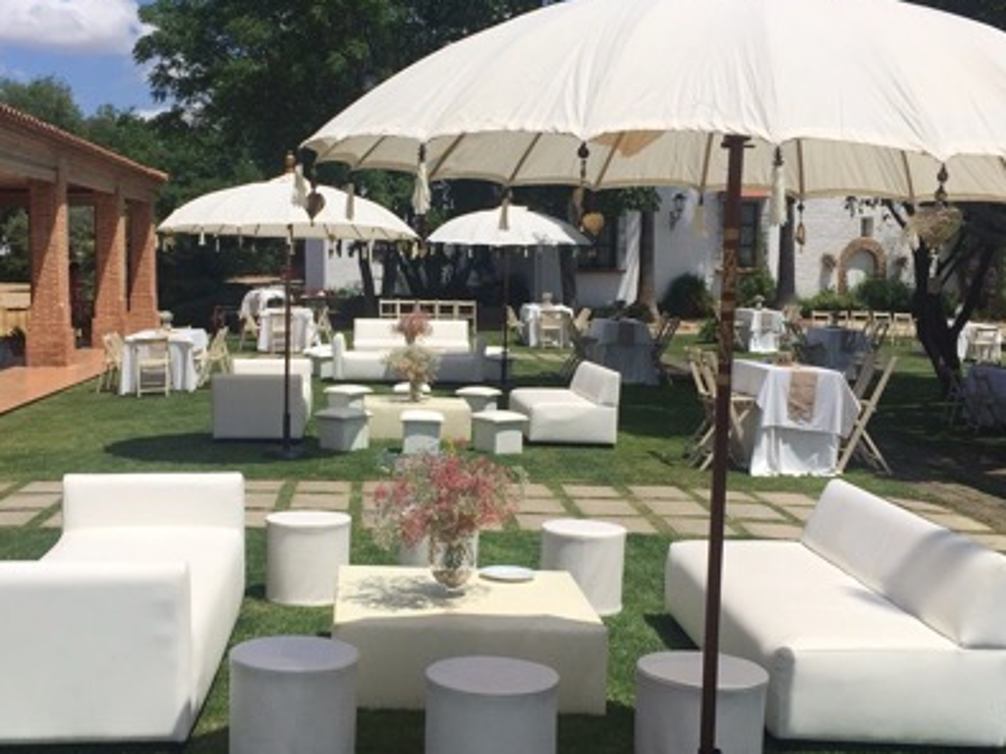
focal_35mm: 47
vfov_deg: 30.9
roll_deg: -1.0
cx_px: 438
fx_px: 1365
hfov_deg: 40.4
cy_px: 390
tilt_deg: -5.0
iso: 32
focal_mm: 4.15
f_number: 2.2
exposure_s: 1/4950
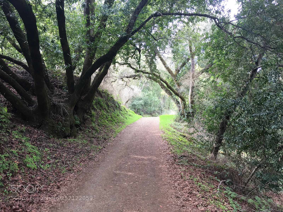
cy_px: 106
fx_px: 237
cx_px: 142
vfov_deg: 48.2
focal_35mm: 29
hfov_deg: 61.7
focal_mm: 4.15
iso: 25
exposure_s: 1/40
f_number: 2.2
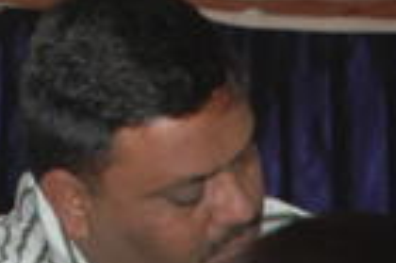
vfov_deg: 3.0
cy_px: -123
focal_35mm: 451
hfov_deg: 4.5
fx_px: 4955
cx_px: -229
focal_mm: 70
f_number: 4.5
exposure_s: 1/60
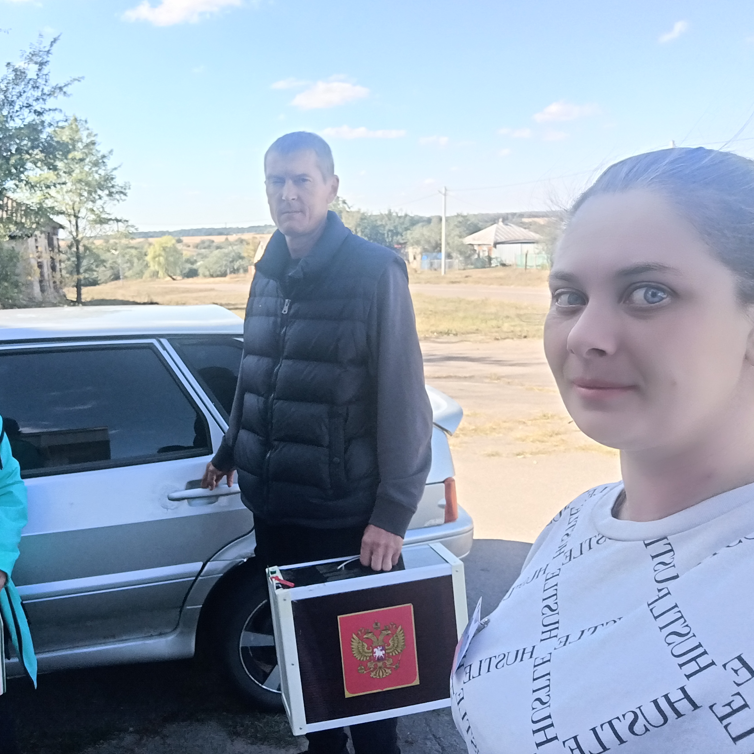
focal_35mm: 29
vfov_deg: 55.6
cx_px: 275
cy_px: 383
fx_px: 715
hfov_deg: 54.9
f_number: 2.45
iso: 100
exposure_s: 1/269
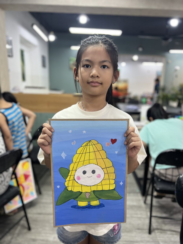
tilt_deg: -12.5
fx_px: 183
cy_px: 122
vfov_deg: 67.3
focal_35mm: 26
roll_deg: -2.4
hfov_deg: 53.1
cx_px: 92
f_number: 1.5
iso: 80
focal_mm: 5.7
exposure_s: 1/100
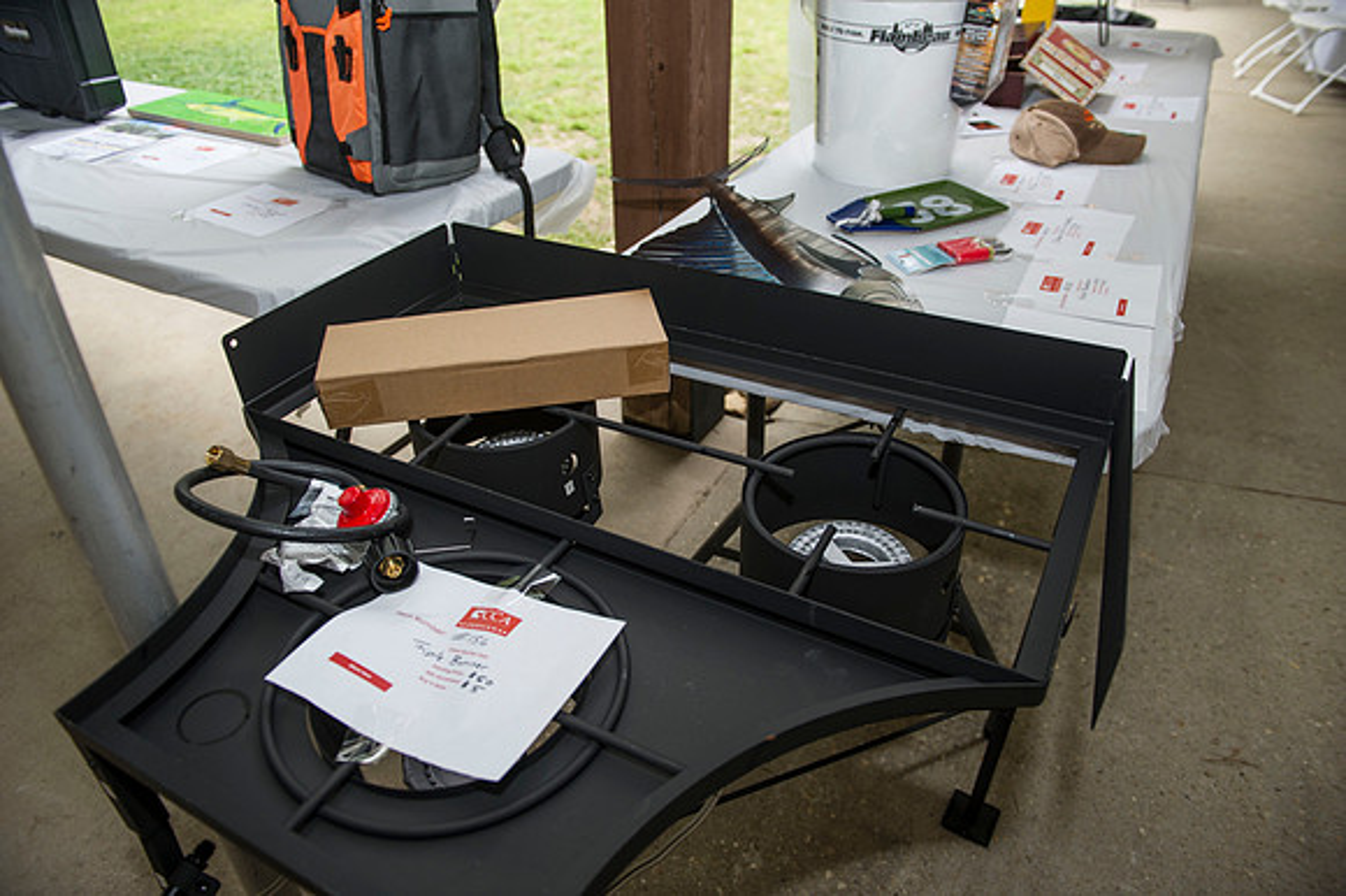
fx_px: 897
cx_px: 673
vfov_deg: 53.1
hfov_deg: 73.8
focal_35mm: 24
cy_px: 448
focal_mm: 24
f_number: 3.5
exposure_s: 1/100
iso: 200
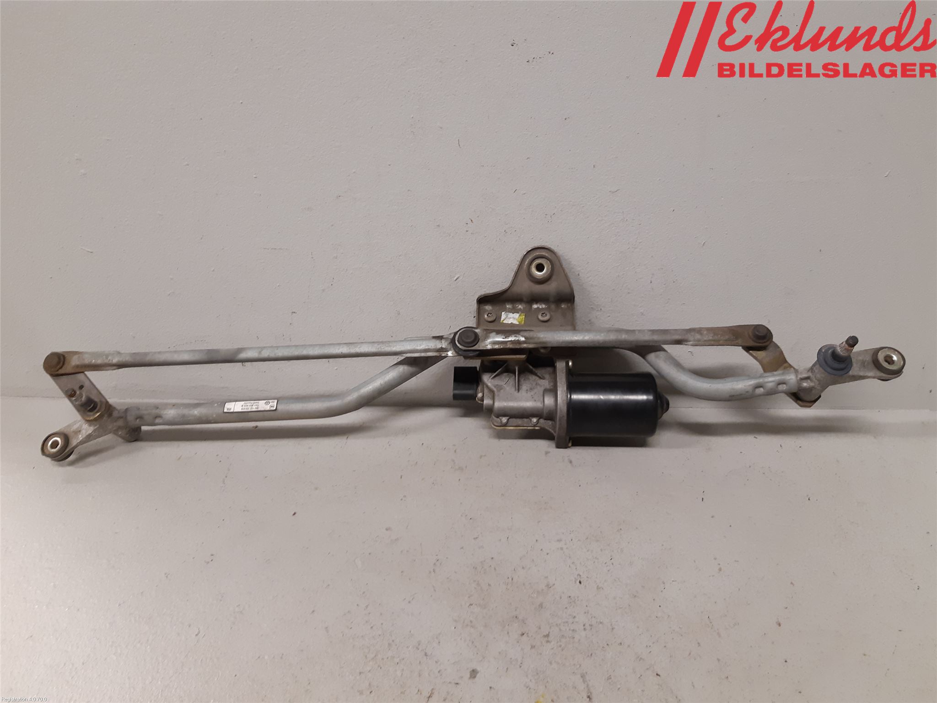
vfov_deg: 53.1
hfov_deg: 67.3
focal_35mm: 26
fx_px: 704
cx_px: 468
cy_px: 352
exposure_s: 1/50
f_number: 1.7
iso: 160
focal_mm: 3.93
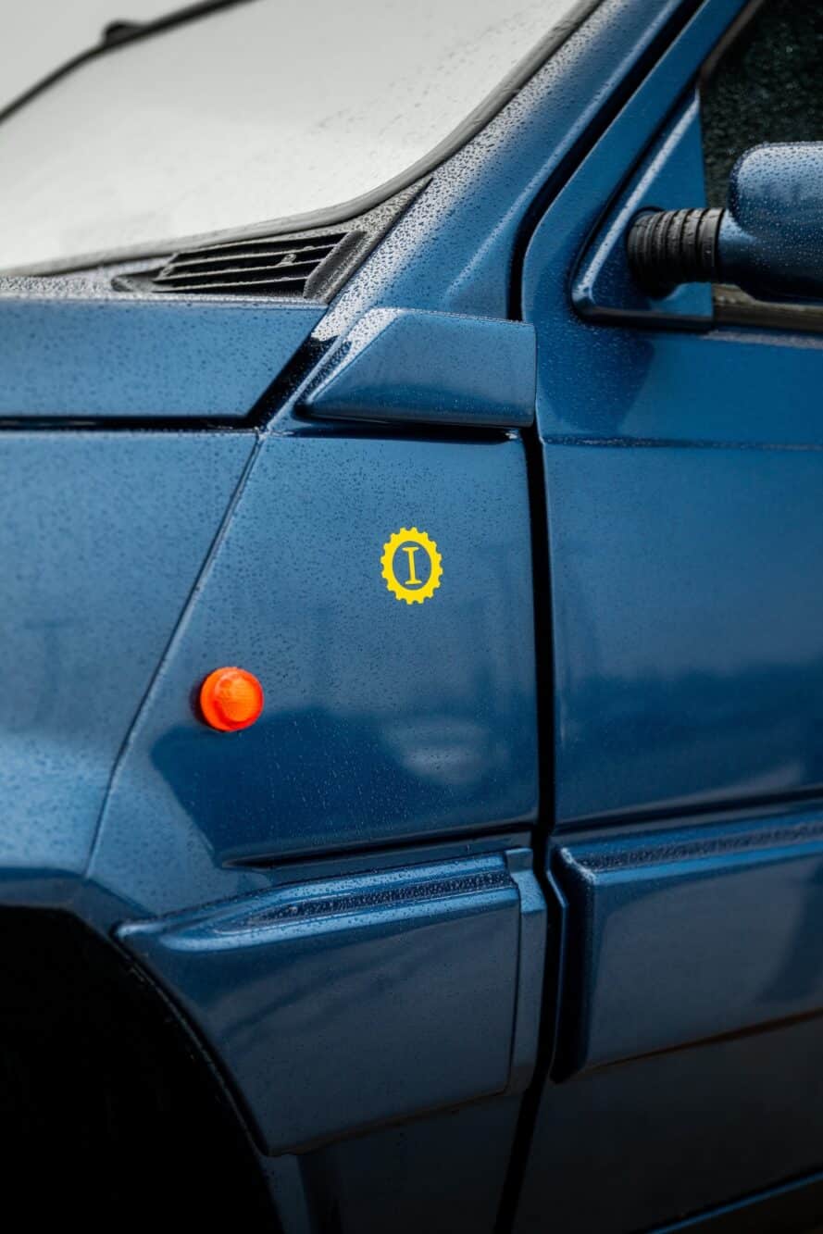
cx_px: 412
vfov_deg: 39.6
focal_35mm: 50
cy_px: 617
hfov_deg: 27.0
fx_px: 1714
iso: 400
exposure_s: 1/200
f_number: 2.8
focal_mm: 50
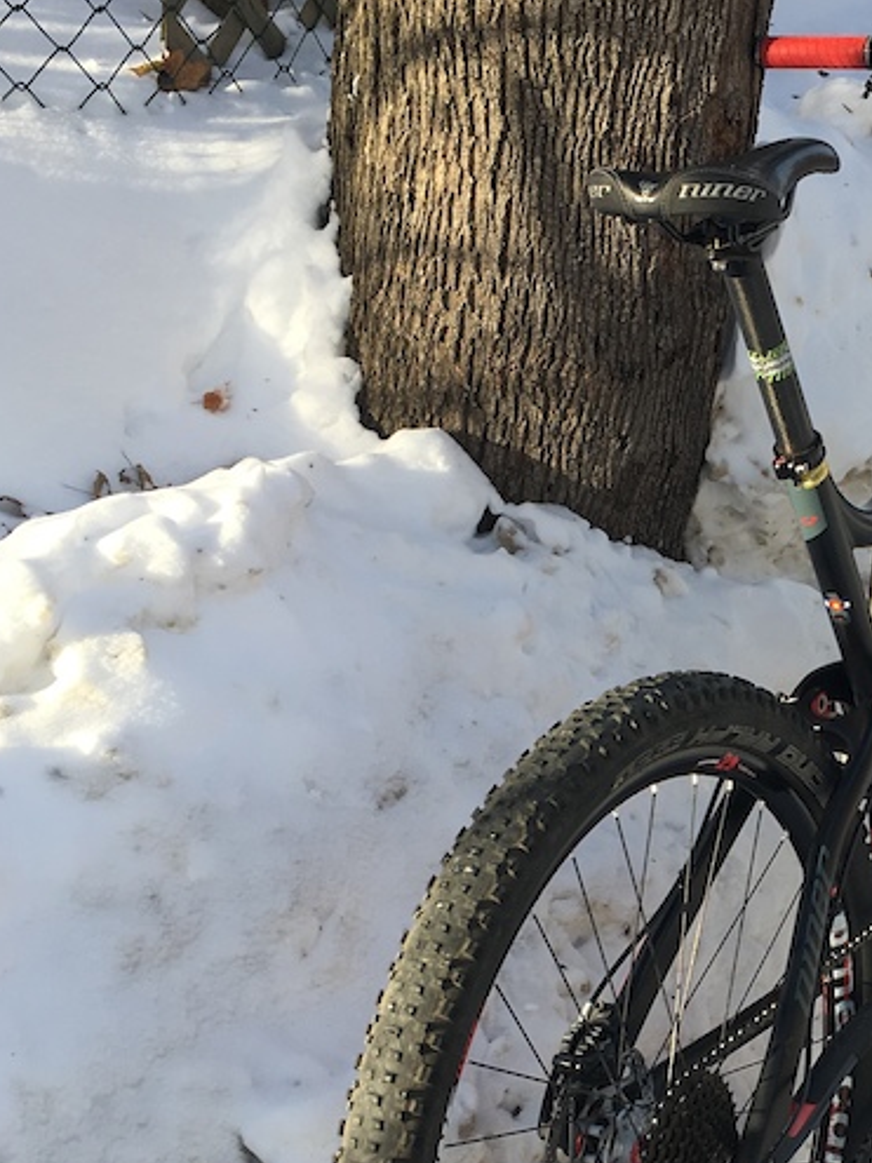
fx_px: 2016
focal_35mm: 60
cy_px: 822
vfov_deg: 31.8
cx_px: 816
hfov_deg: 23.6
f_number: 2.2
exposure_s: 1/363
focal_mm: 4.15
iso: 25
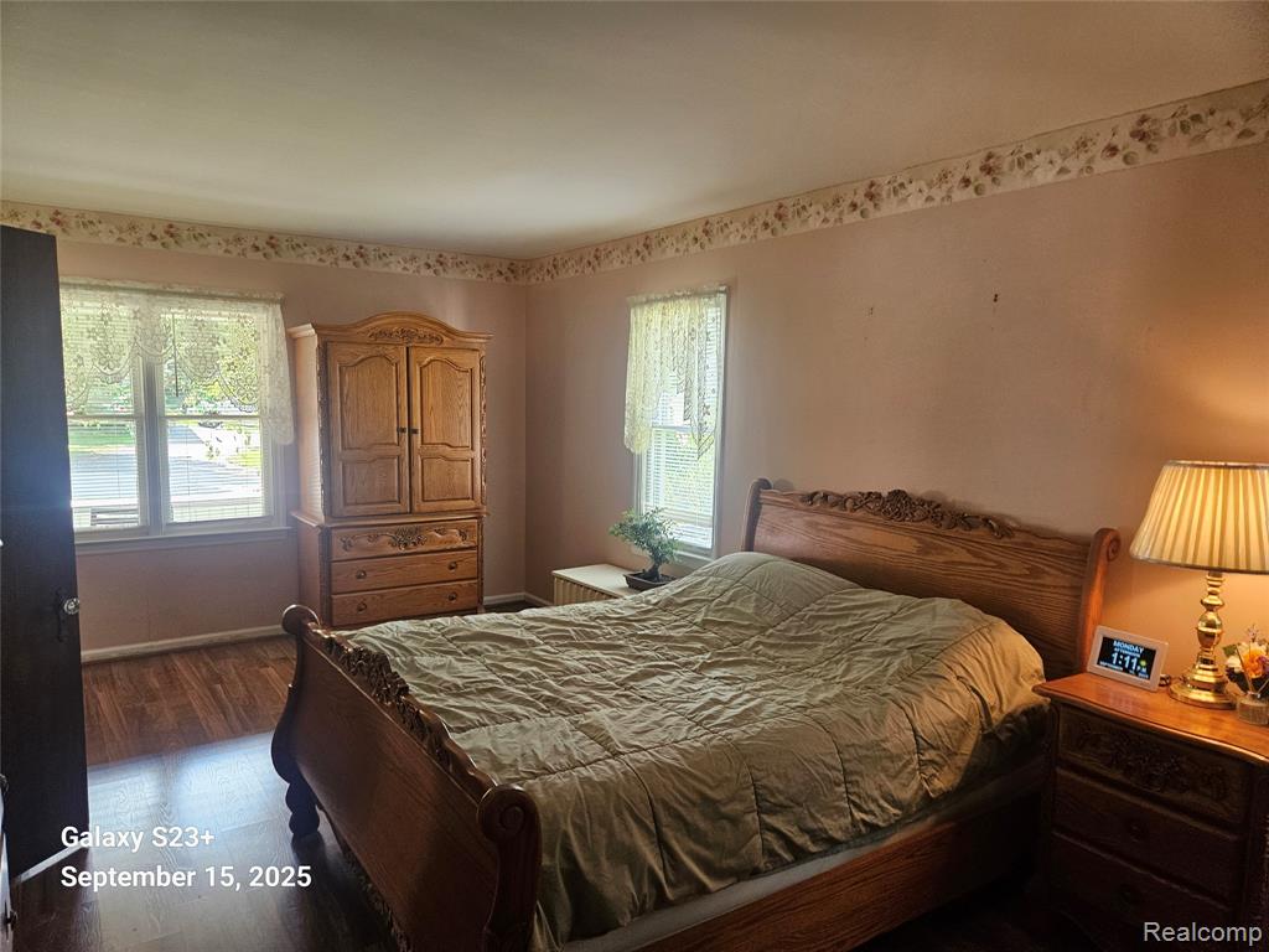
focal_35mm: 23
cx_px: 634
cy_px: 476
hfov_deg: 73.9
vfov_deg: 58.9
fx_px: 843
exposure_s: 1/120
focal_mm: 5.4
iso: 250
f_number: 1.8
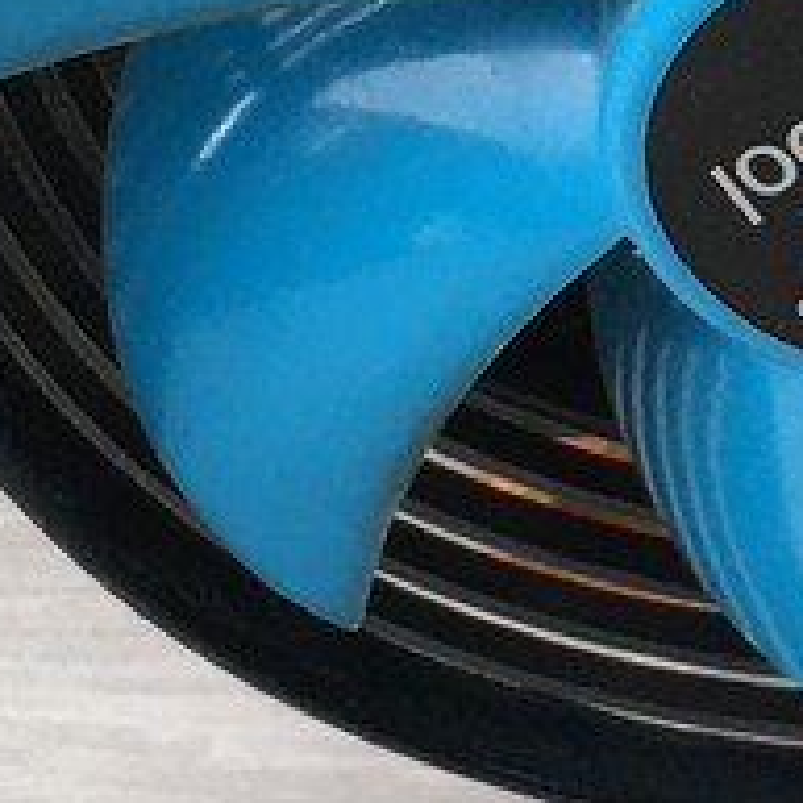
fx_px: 5013
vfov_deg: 9.1
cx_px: 1294
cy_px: -4
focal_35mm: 191
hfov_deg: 8.9
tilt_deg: -43.4
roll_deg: +0.7
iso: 40
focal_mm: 4.15
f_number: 2.2
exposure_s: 1/100
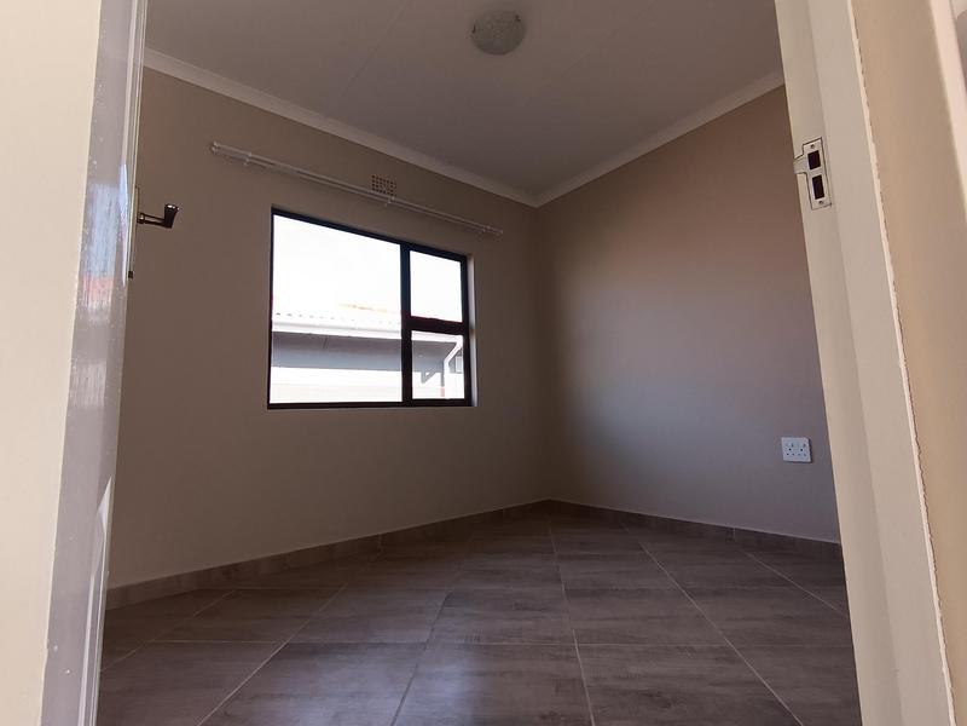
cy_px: 363
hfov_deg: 91.0
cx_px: 484
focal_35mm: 17
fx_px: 475
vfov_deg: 74.7
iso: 127
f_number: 2.2
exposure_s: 1/100
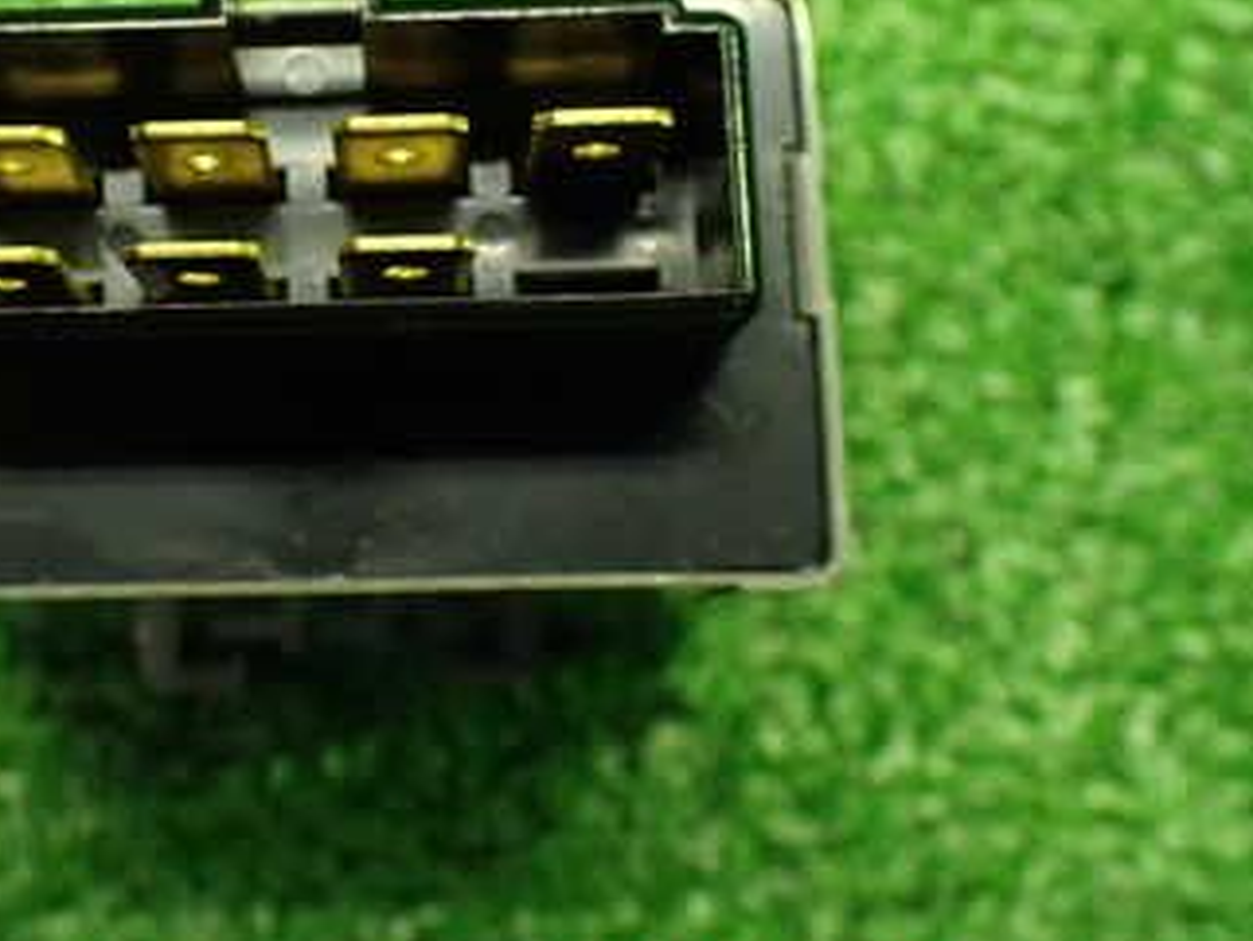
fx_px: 2028
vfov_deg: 25.7
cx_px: 328
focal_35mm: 56
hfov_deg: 33.7
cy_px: 187
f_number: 2.3
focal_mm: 5.4
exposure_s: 1/100
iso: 800
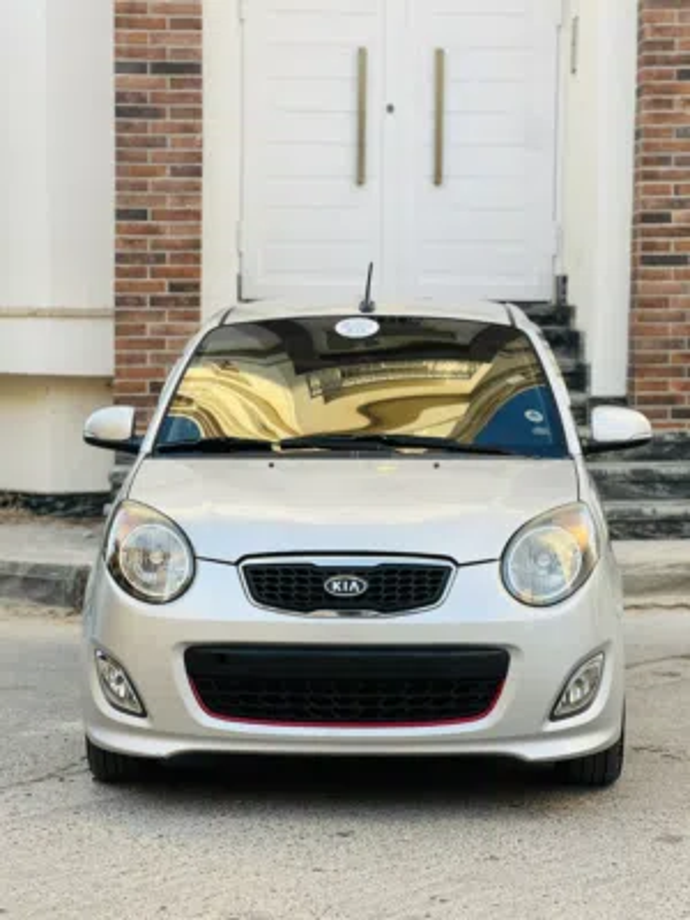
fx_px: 2046
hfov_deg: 19.1
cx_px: 345
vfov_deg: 25.3
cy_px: 460
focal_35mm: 77
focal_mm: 9
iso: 40
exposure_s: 1/121
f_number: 2.8
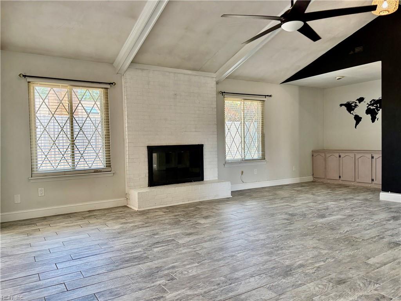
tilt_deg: -2.1
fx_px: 301
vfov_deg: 53.1
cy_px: 150
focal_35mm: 26
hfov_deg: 67.3
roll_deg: +1.0
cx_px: 200
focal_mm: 5.96
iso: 100
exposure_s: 1/120
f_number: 1.6
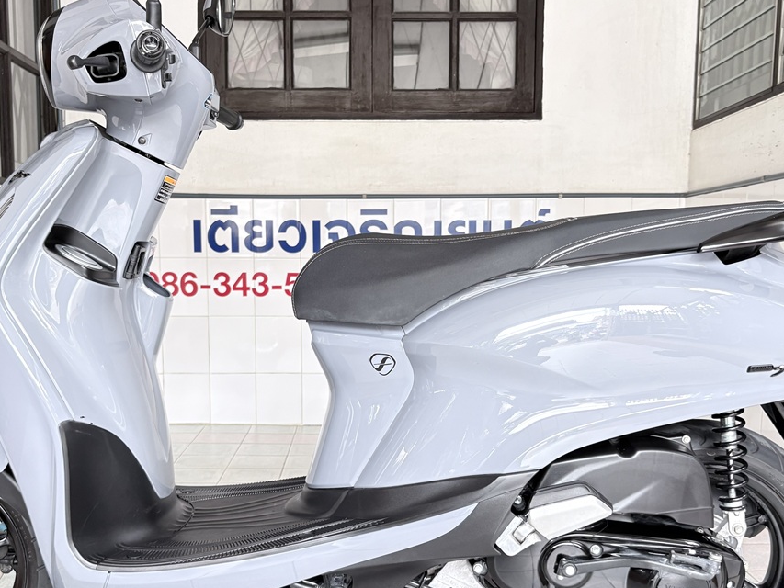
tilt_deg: -5.6
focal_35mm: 39
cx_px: 352
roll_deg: +0.5
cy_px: 348
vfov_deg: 36.7
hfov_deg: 47.8
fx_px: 883
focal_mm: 5.96
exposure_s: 1/100
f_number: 1.6
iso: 125
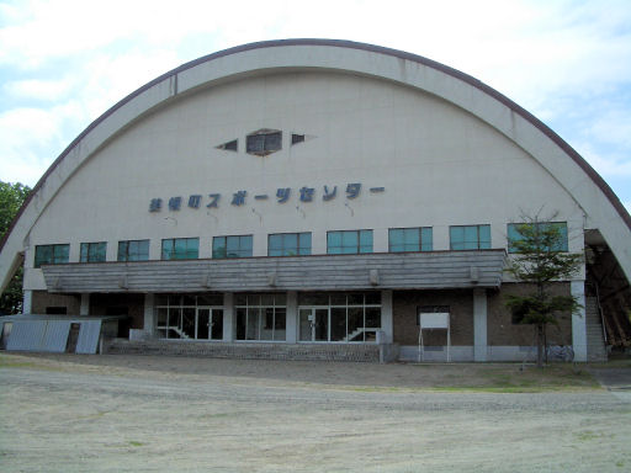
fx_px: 638
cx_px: 316
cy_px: 236
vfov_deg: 40.7
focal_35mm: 35
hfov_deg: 52.6
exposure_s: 1/800
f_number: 4.3
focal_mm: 5.8
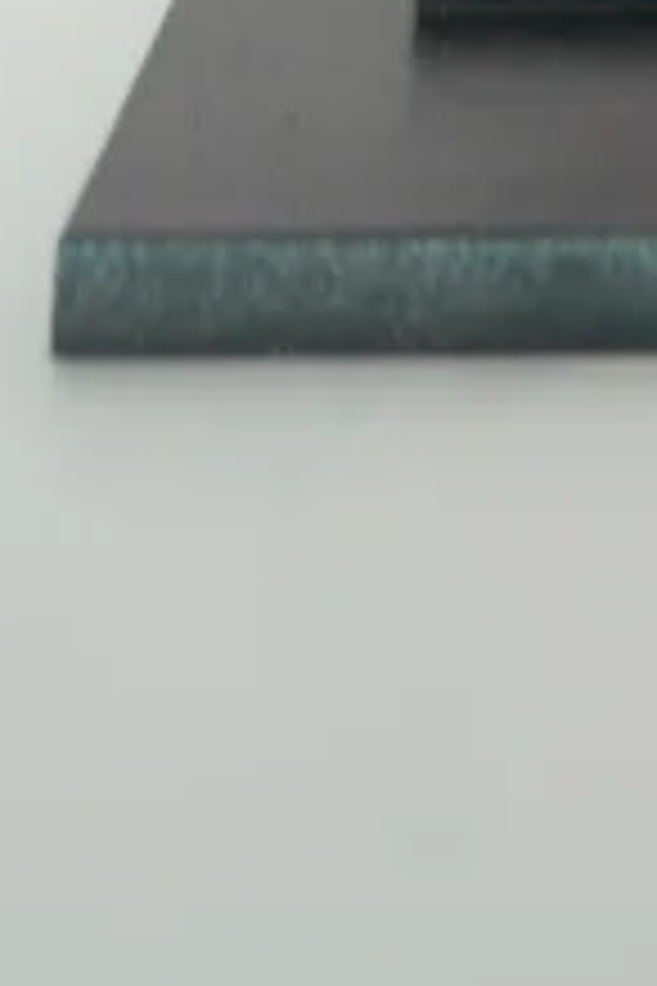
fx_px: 3750
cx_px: 1048
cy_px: -1364
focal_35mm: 137
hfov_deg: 9.7
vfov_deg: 12.1
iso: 640
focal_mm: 25
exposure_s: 1/30
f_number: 6.3
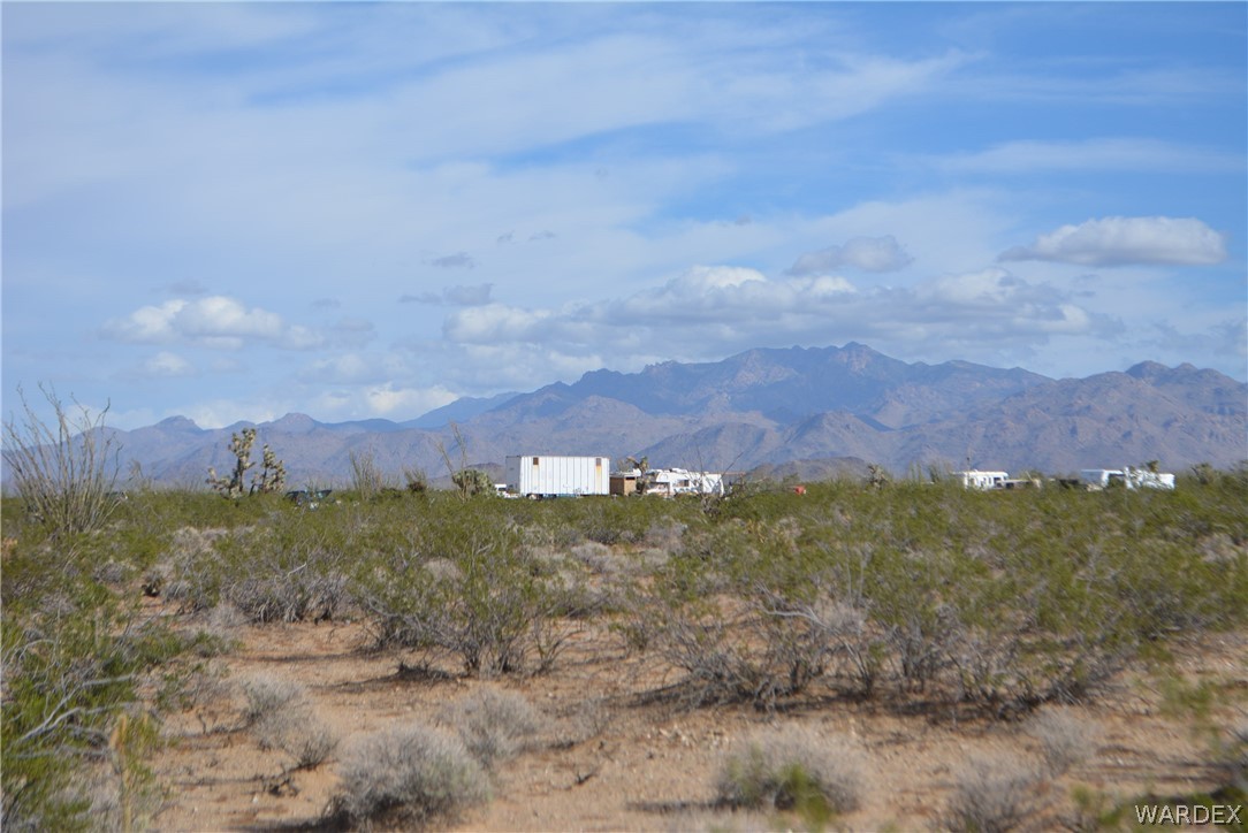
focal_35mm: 82
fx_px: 2861
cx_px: 624
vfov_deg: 16.6
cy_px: 416
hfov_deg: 24.6
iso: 400
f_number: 7.1
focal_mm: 55
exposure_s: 1/2000
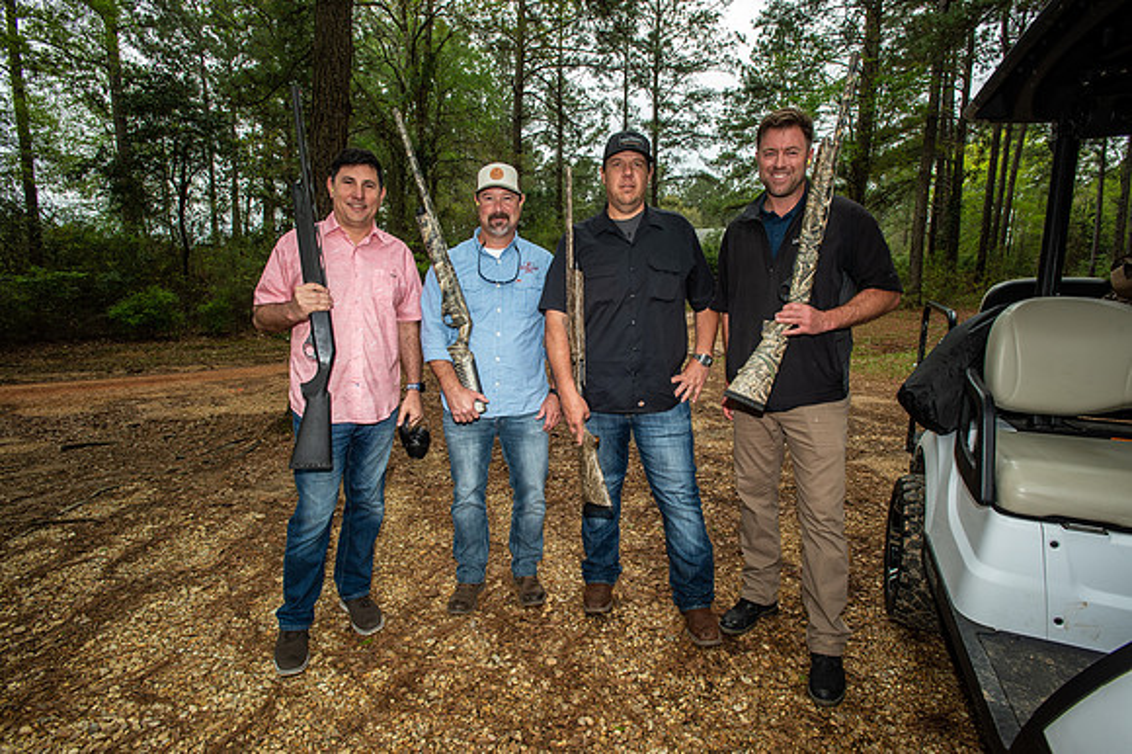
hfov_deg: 86.9
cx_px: 566
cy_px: 377
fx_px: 597
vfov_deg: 64.5
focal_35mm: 19
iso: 400
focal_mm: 19
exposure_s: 1/250
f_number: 8
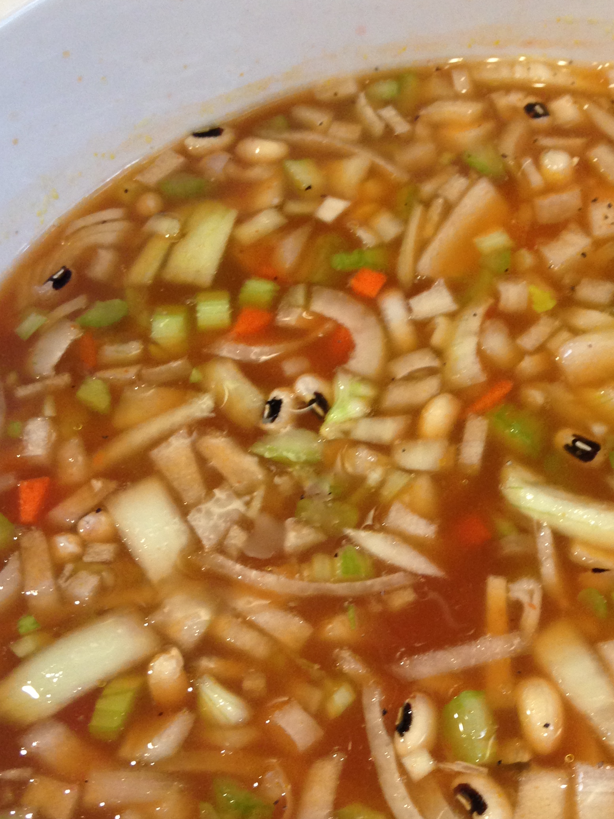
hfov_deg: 27.6
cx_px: 471
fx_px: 1229
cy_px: 505
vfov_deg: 36.6
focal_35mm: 52
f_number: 2.4
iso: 160
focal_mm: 4.13
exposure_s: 1/20
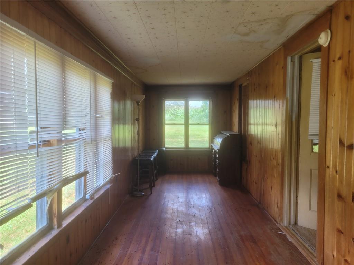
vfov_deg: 53.1
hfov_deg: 67.3
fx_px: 266
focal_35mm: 26
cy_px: 132
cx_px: 177
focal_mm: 5.4
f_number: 1.8
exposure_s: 1/120
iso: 40
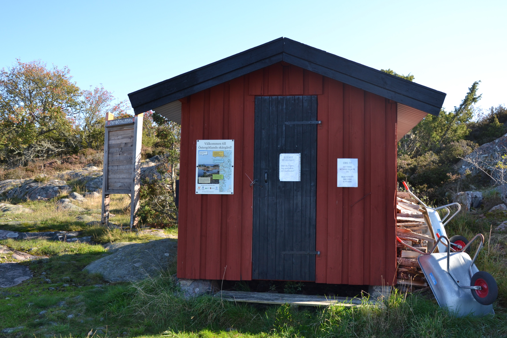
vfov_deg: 36.9
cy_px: 155
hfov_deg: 53.1
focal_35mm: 36
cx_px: 272
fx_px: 507
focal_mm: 22
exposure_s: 1/125
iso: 100
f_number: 5.6
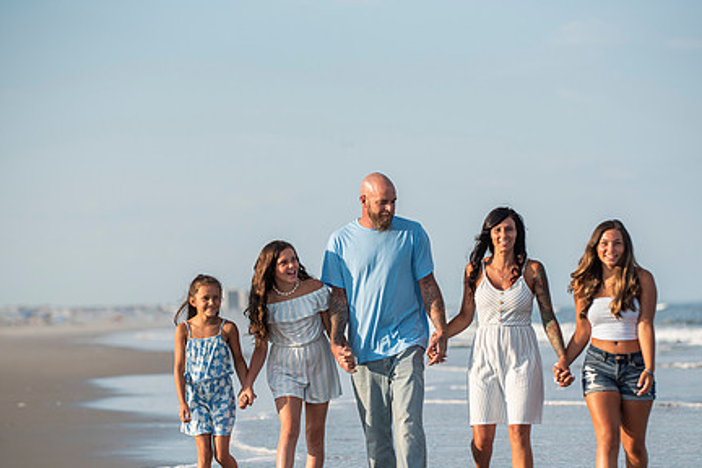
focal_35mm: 161
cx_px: 349
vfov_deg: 8.5
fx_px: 3139
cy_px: 290
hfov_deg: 12.8
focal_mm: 120
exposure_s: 1/4000
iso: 250
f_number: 3.2
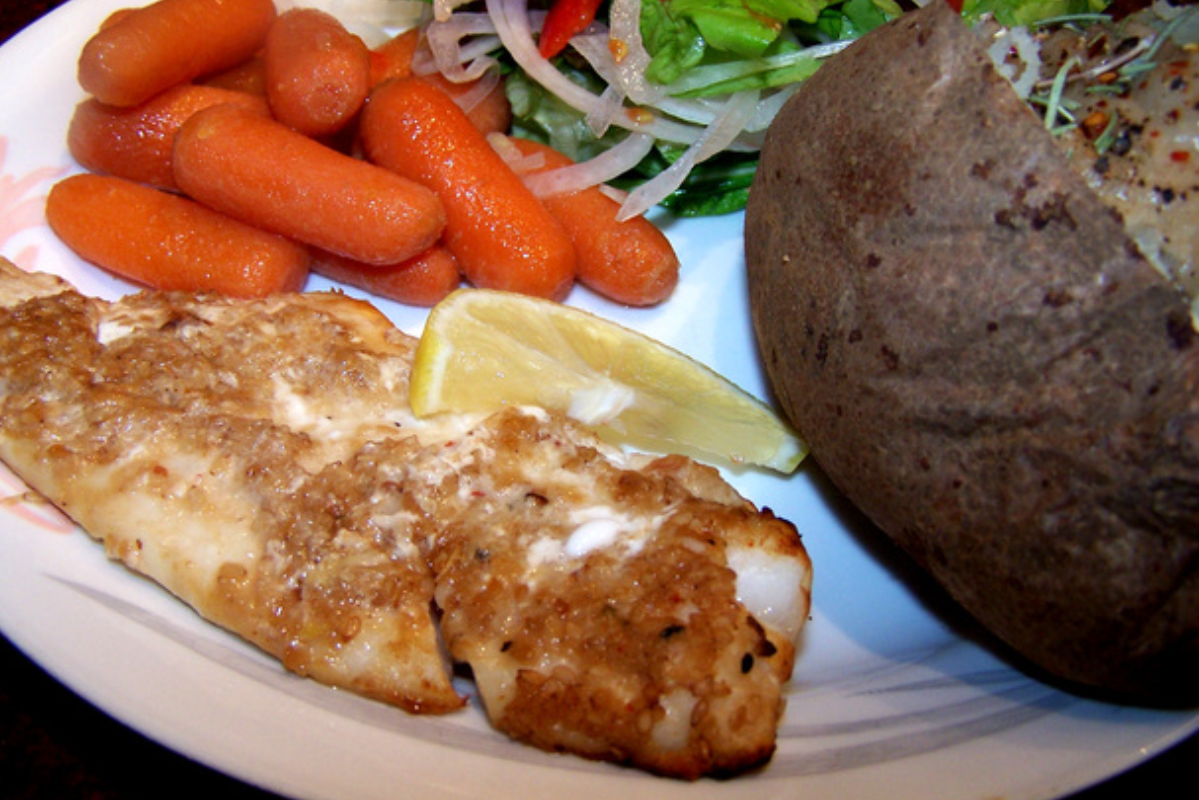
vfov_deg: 33.4
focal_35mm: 40
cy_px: 364
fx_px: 1332
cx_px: 599
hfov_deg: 48.4
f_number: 2.8
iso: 140
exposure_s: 1/60
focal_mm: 6.3
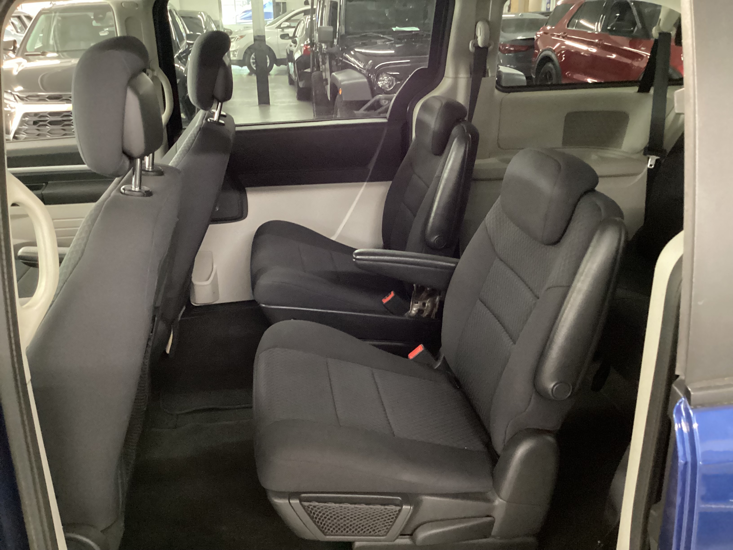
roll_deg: +0.4
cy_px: 275
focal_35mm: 31
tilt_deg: -23.2
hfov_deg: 58.4
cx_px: 366
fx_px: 656
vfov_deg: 45.4
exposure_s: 1/17
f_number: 2.4
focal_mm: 3.3
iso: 800
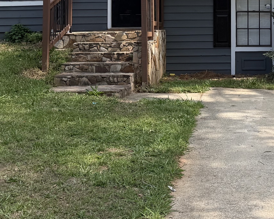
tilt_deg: -0.5
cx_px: 258
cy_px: 16
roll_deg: +0.7
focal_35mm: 78
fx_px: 632
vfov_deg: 19.3
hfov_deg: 23.6
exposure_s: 1/1770
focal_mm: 6.76
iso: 80
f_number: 1.78
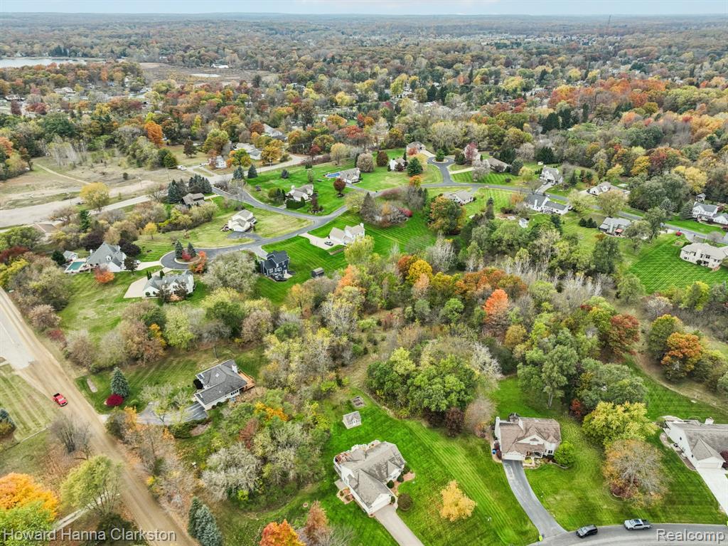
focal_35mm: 24
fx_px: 505
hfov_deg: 71.6
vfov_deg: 56.8
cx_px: 364
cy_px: 273
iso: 150
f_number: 2.8
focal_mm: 12.3
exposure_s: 1/400
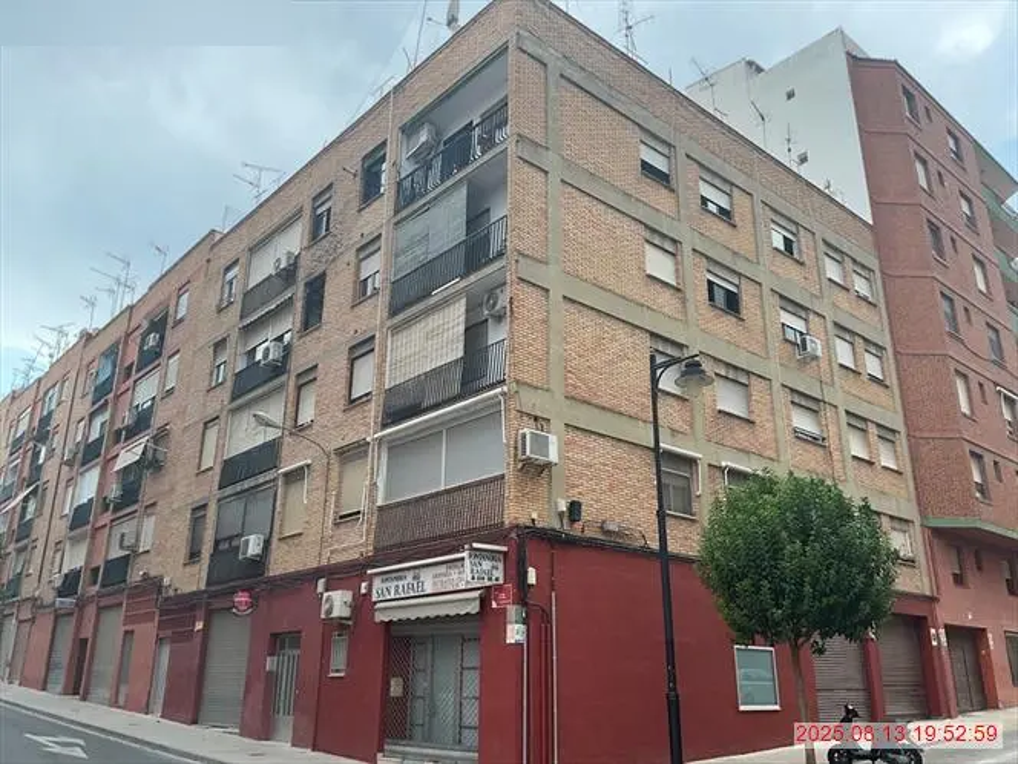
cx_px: 509
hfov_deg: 61.7
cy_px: 382
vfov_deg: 48.2
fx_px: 853
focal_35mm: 29
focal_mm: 3
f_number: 1.8
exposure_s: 1/120
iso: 25
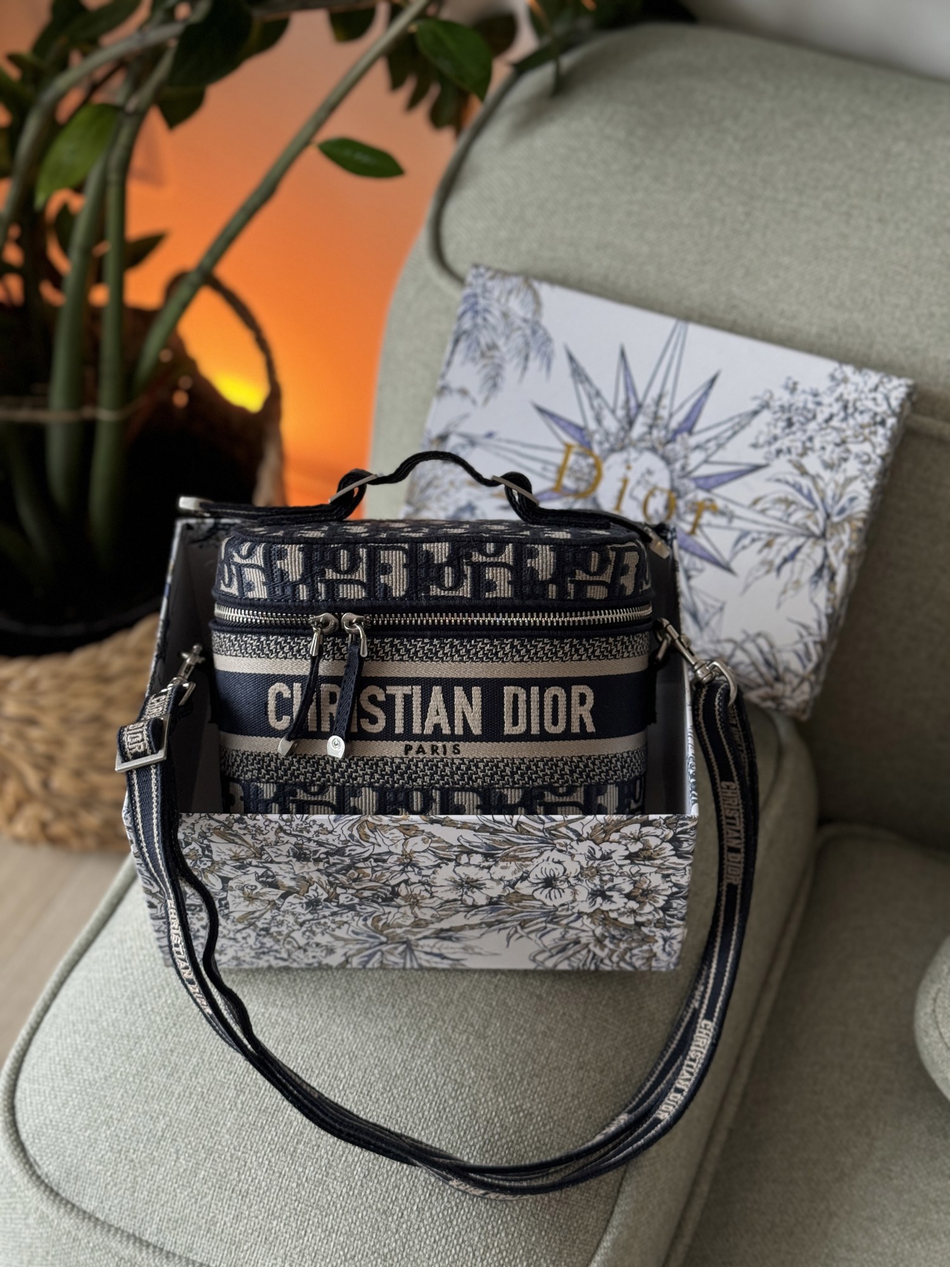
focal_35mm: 48
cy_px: 634
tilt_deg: -50.0
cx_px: 475
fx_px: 1756
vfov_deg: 39.7
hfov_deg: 30.3
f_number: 1.78
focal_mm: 6.76
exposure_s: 1/60
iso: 250
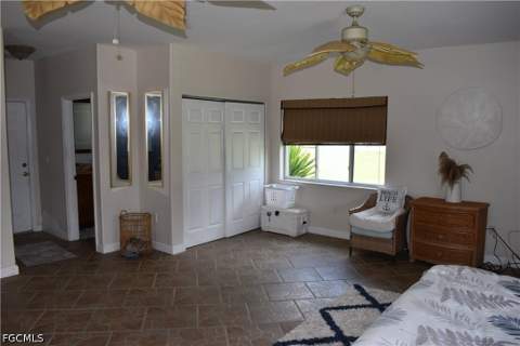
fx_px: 390
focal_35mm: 27
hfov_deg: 67.4
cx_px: 260
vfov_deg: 47.9
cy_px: 173
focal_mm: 18
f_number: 5.6
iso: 560
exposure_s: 1/125
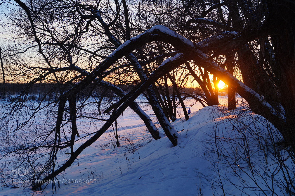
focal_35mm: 39
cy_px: 98
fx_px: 319
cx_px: 148
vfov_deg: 34.1
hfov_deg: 49.6
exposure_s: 1/80
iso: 100
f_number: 6.3
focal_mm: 26
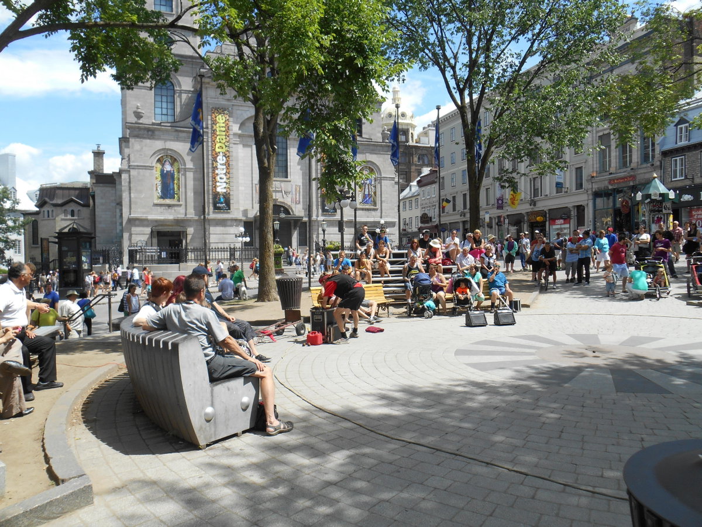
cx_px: 351
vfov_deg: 53.1
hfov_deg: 67.3
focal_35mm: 26
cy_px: 264
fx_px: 527
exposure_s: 1/640
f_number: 3.4
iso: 80
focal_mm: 4.7
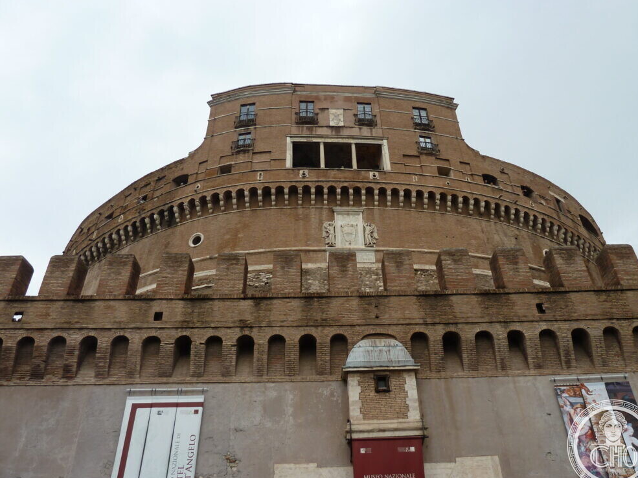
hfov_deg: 67.3
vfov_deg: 53.0
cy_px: 246
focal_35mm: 26
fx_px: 479
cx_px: 331
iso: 80
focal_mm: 4.1
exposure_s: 1/100
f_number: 3.3
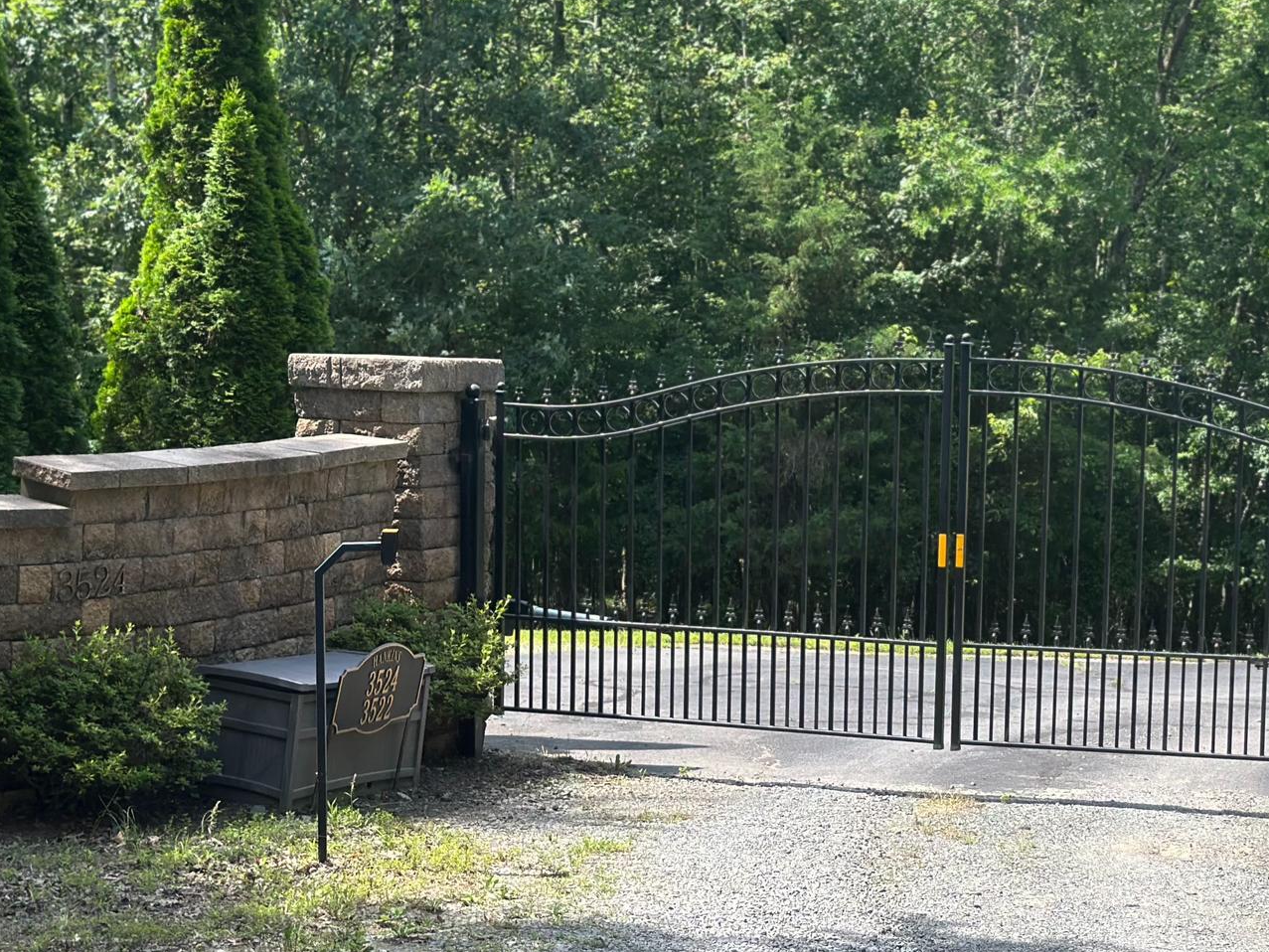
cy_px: 598
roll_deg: -2.8
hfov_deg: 25.1
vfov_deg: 19.1
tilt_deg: -4.8
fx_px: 2823
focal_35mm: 77
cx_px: 934
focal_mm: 6.86
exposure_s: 1/1019
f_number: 1.78
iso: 80
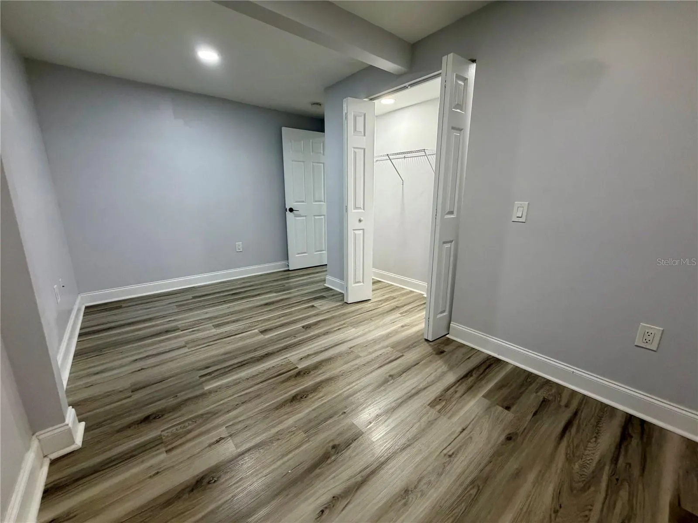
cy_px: 262
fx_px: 282
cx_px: 349
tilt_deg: -13.2
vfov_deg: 85.7
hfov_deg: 102.1
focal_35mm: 14
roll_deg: +0.2
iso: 320
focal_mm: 2.22
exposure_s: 1/120
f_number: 2.2
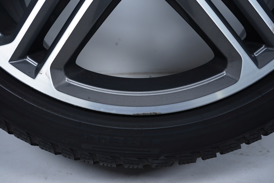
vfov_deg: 38.8
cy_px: 92
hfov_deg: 55.8
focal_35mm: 34
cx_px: 137
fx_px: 259
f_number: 8
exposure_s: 1/100
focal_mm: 34
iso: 200
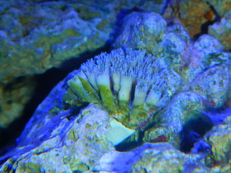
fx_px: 480
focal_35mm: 72
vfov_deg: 20.4
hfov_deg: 27.0
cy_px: 86
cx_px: 116
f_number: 9.1
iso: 125
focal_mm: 13
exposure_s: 1/30
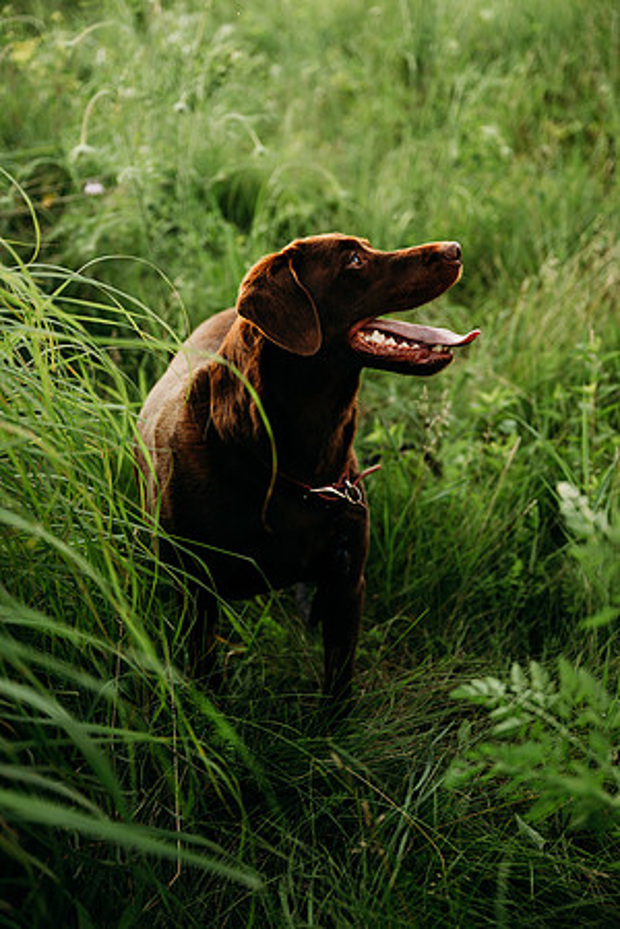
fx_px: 1317
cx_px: 310
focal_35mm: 51
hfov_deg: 26.5
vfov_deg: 38.9
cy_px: 464
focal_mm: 51
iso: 250
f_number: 3.2
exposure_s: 1/400
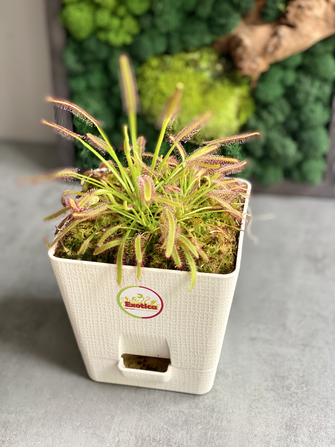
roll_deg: -0.7
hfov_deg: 28.0
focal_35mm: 52
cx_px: 168
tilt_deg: -34.1
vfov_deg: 36.8
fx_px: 671
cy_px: 224
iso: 160
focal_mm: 6
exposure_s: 1/122
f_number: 2
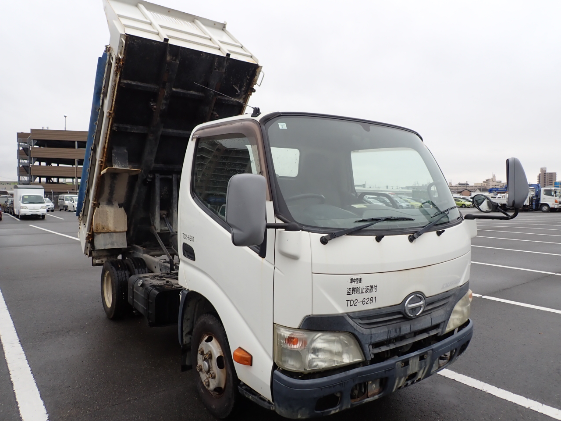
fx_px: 405
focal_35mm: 25
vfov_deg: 54.9
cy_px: 210
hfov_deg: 69.4
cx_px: 280
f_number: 2.8
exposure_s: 1/100
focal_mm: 4.5
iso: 100
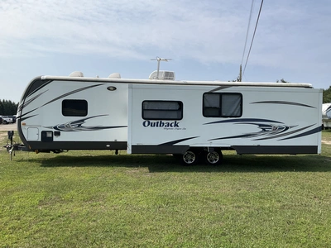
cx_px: 166
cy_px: 124
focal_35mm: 29
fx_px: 277
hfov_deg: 61.7
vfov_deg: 48.2
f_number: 1.8
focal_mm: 3
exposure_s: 1/2538
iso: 25
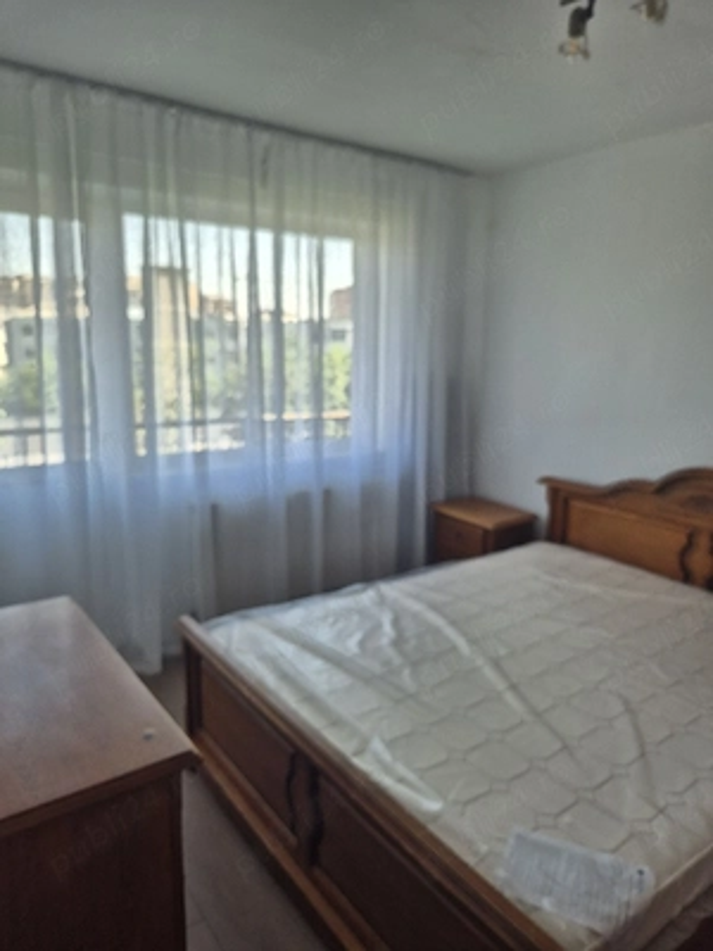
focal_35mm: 23
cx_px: 356
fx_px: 632
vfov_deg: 73.9
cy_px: 476
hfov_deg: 58.9
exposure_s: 1/208
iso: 25
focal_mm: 5.4
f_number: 1.8
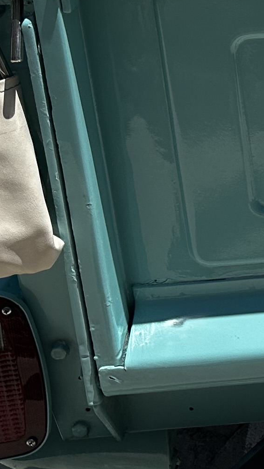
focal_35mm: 105
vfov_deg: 18.3
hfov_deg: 9.3
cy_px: -212
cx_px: 770
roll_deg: +1.4
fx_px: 1306
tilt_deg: -22.2
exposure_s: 1/6623
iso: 80
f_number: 1.78
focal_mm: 6.86
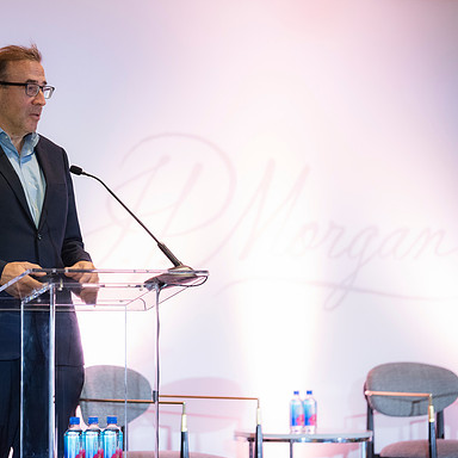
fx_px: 2500
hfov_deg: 10.5
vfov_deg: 10.5
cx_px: 136
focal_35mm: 167
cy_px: 230
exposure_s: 1/160
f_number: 2.8
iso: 1600
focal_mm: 130
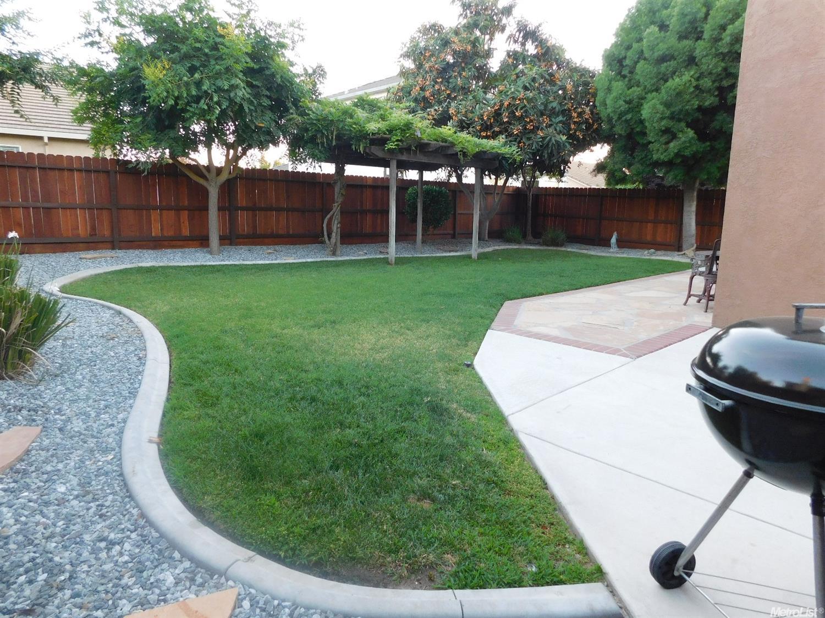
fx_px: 548
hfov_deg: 73.9
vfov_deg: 58.9
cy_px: 309
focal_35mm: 23
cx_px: 412
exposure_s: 1/30
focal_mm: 4
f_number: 3
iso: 220
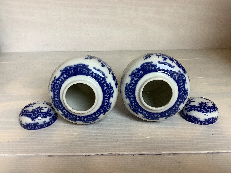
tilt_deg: -25.4
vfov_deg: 45.4
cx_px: 116
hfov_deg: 58.4
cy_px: 86
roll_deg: +1.8
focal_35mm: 31
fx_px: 207
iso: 64
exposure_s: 1/100
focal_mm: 3.3
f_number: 2.4
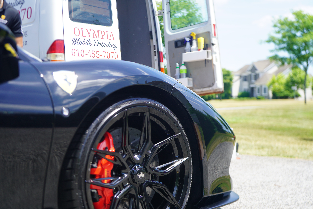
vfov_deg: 26.0
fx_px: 452
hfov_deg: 38.2
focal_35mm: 52
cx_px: 156
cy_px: 104
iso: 100
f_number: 5.6
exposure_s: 1/200
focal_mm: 52
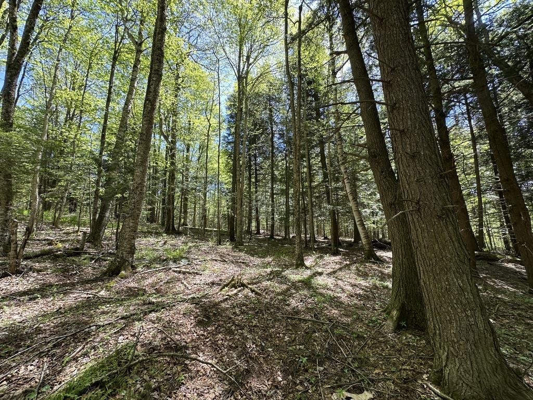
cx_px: 266
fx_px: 216
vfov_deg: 85.7
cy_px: 200
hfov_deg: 102.1
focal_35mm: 14
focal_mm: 2.22
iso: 40
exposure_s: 1/153
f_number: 2.2
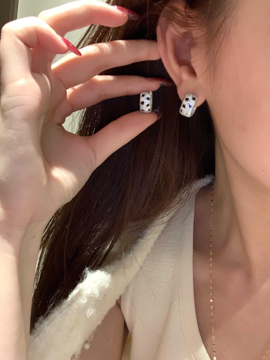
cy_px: 179
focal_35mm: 33
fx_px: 343
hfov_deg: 43.0
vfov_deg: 55.3
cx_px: 137
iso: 640
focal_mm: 2.87
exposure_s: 1/23
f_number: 2.2
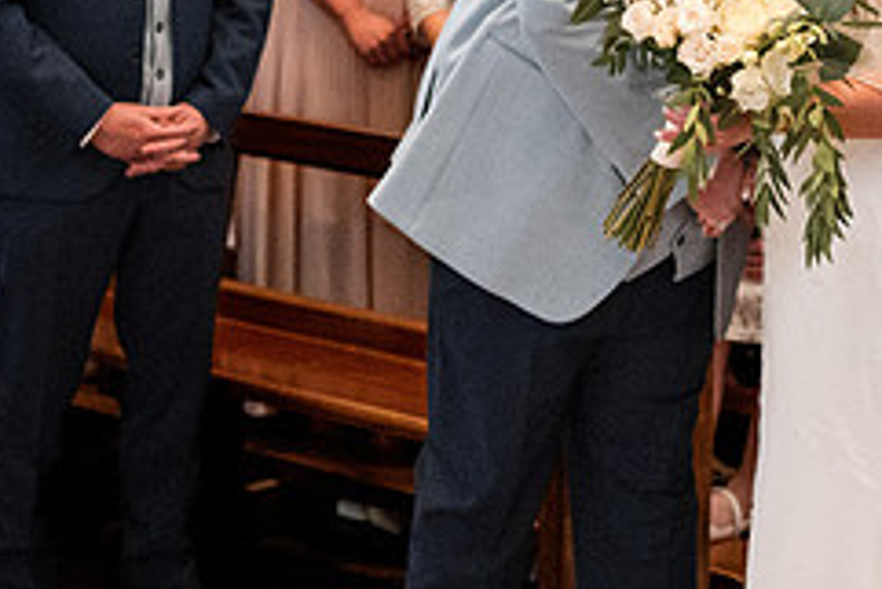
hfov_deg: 16.2
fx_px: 3064
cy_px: 97
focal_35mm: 125
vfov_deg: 10.9
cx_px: 743
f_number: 2
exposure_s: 1/500
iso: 4000
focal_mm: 35
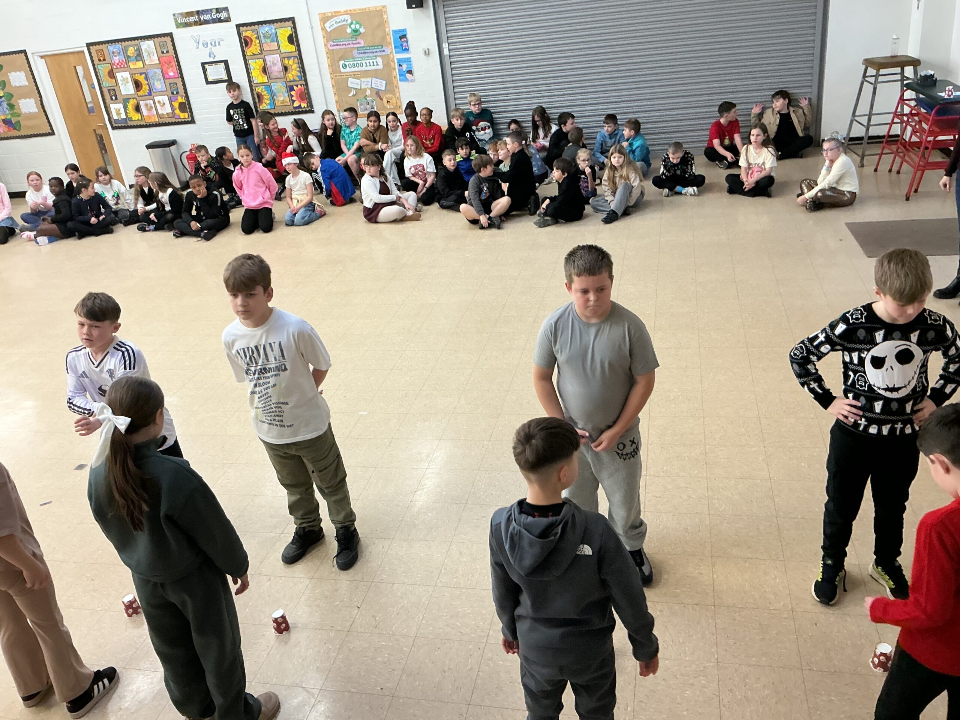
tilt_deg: -27.5
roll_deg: +7.6
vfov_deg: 48.2
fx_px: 804
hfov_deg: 61.7
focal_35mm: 29
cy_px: 360
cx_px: 480
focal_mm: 3
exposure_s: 1/50
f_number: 1.8
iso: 100
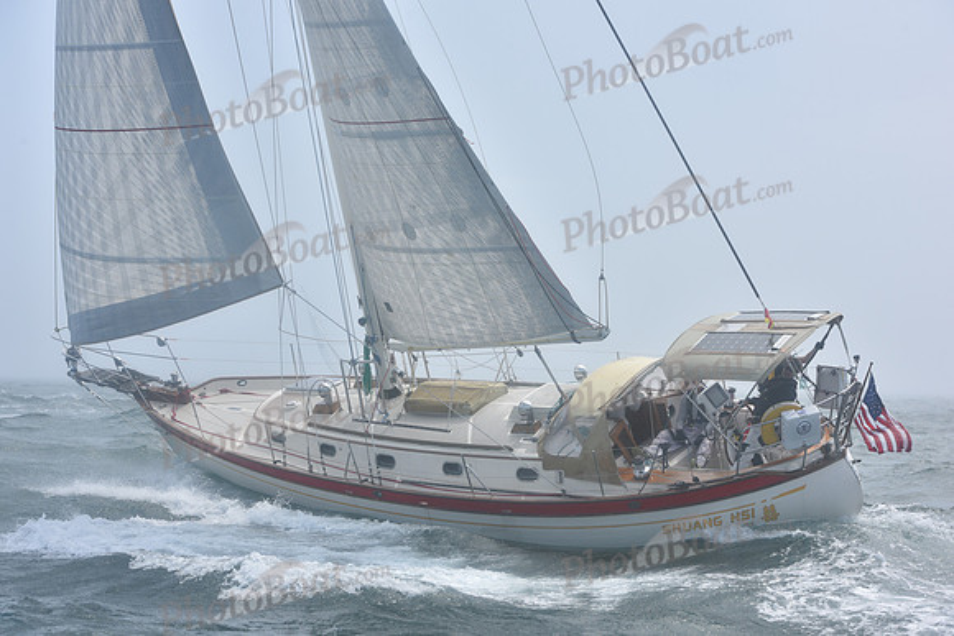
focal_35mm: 70
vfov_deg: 19.5
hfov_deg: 28.8
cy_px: 318
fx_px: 1855
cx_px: 477
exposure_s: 1/800
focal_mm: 70
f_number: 10
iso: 320
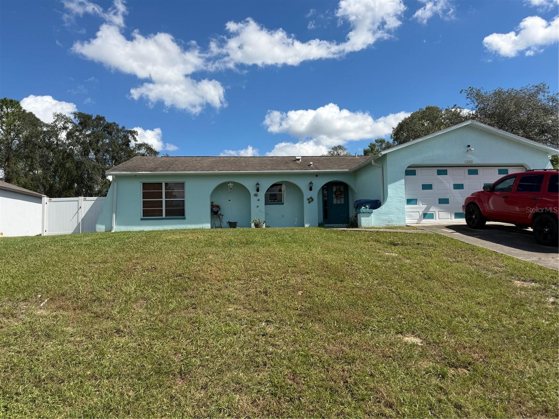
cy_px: 210
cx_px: 280
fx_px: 388
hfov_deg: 71.6
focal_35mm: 24
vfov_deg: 56.8
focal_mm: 6.76
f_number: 1.78
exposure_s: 1/5714
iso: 80
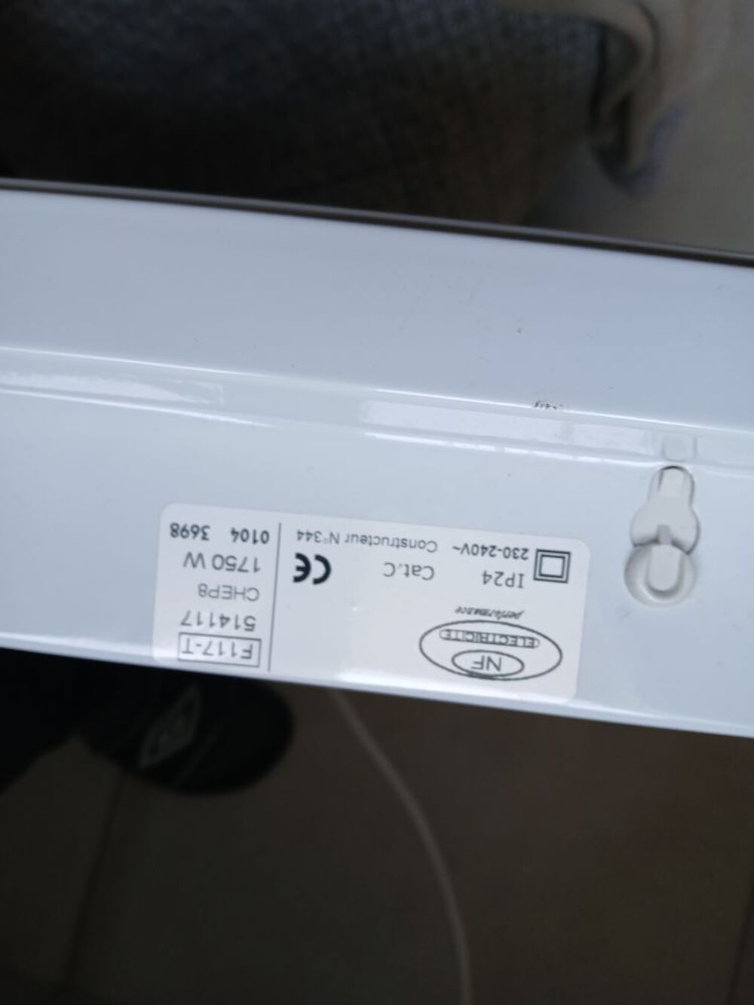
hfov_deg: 53.1
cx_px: 377
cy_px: 502
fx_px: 755
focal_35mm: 26
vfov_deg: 67.3
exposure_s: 1/50
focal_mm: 3.98
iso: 80
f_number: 1.8
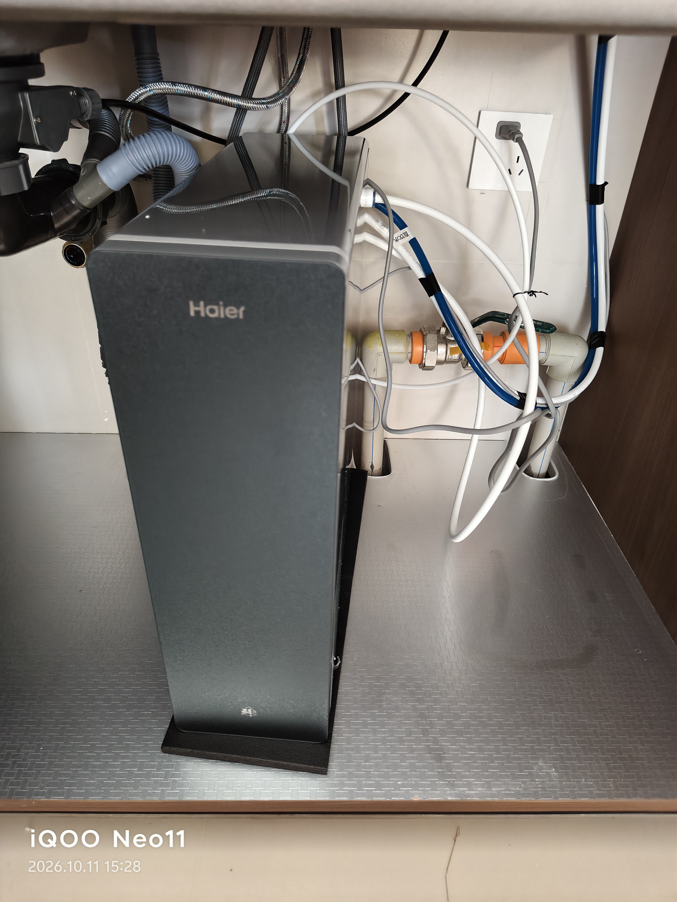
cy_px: 451
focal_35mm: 23
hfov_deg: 58.9
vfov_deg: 73.9
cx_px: 338
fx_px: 600
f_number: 1.88
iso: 888
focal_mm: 5.56
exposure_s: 1/33.3
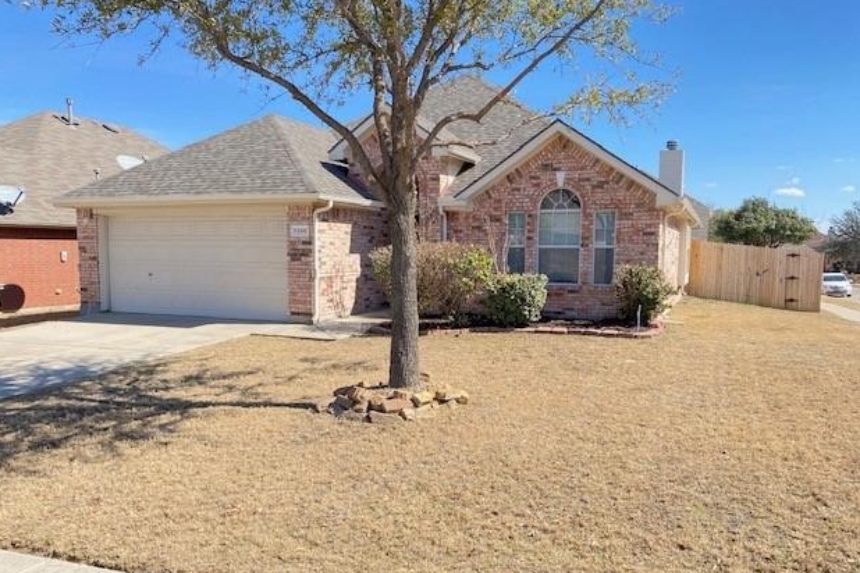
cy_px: 317
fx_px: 669
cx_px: 438
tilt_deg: -4.0
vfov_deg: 46.3
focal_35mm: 28
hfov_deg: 65.5
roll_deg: +0.2
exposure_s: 1/884
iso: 32
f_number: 1.8
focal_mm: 4.25
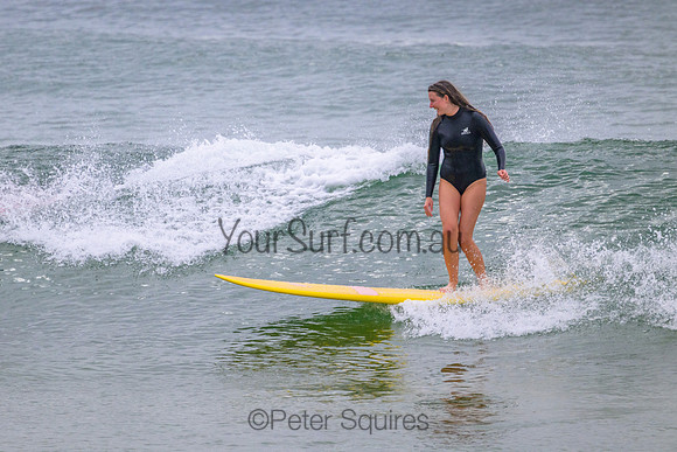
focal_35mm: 863
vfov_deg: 1.6
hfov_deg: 2.4
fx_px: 16241
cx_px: 312
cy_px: 208
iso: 1800
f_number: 11
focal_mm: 800
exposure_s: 1/2000
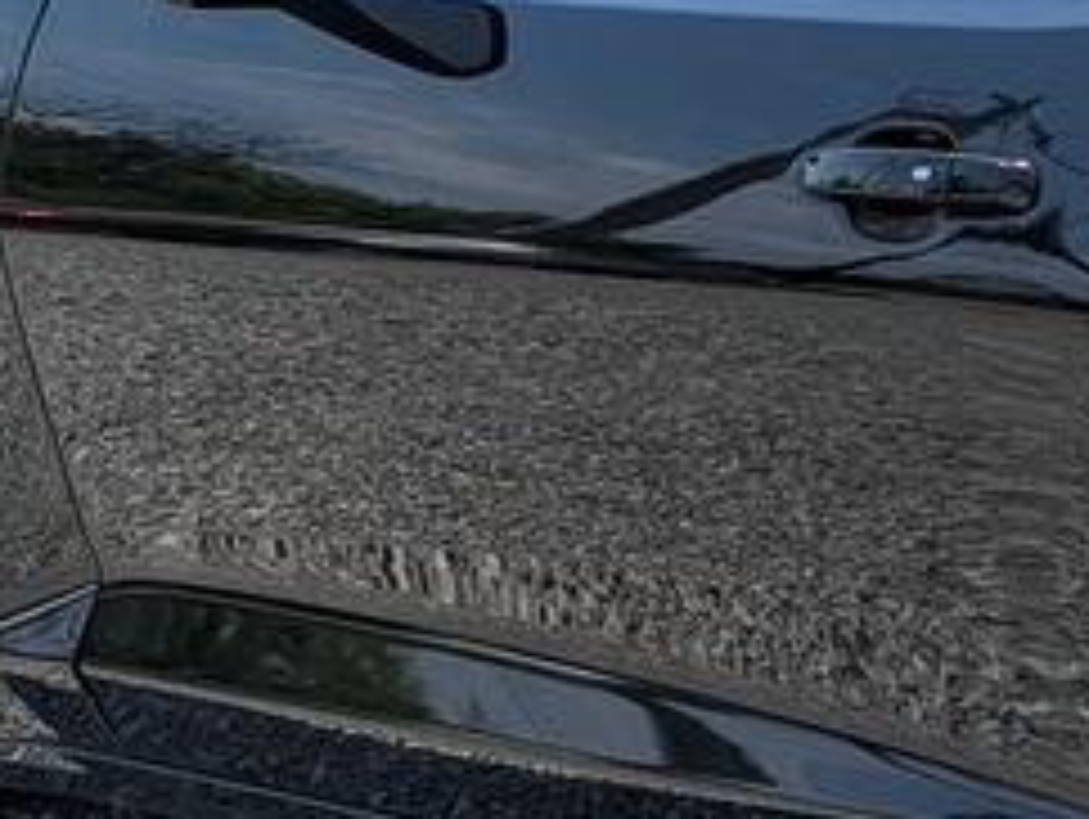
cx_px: 2041
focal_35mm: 132
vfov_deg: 11.2
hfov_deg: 13.3
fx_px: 4157
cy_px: 639
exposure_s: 1/2155
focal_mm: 5.43
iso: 43
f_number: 1.89
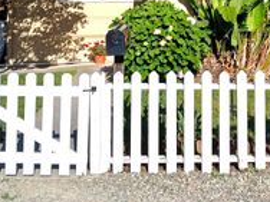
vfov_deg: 20.4
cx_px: 165
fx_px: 538
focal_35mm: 69
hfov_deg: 28.1
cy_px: -14
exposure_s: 1/1292
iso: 20
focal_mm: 3.98
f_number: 1.8
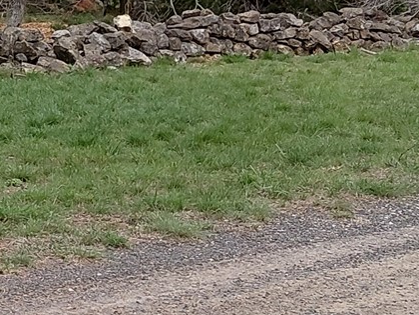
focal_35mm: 122
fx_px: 1477
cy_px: 24
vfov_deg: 12.1
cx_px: -389
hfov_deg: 13.9
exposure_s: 1/219
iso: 50
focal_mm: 4.69
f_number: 1.8
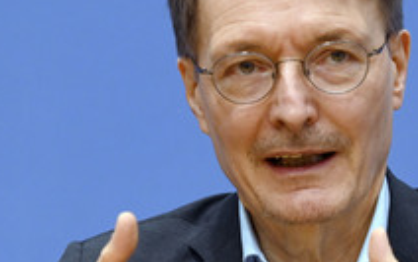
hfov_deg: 6.7
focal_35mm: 314
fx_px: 3581
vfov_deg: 4.2
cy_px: 165
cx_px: 307
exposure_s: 1/500
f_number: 5.6
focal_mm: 145
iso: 4000
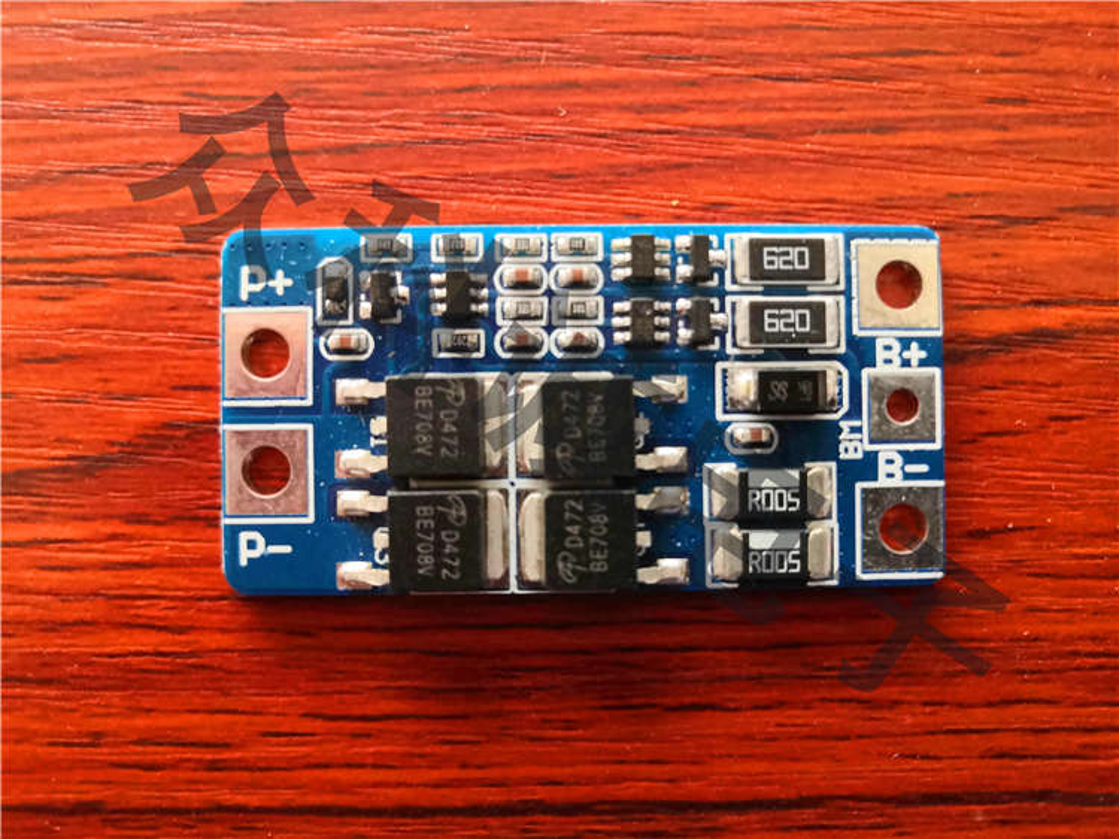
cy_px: 420
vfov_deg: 51.3
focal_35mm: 27
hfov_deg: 65.3
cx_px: 560
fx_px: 873
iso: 640
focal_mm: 3.95
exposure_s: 1/33.3
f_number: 1.8
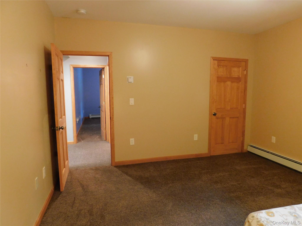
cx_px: 151
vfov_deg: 58.9
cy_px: 113
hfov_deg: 73.9
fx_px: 201
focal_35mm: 23
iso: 400
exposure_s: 1/8
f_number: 3
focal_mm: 4
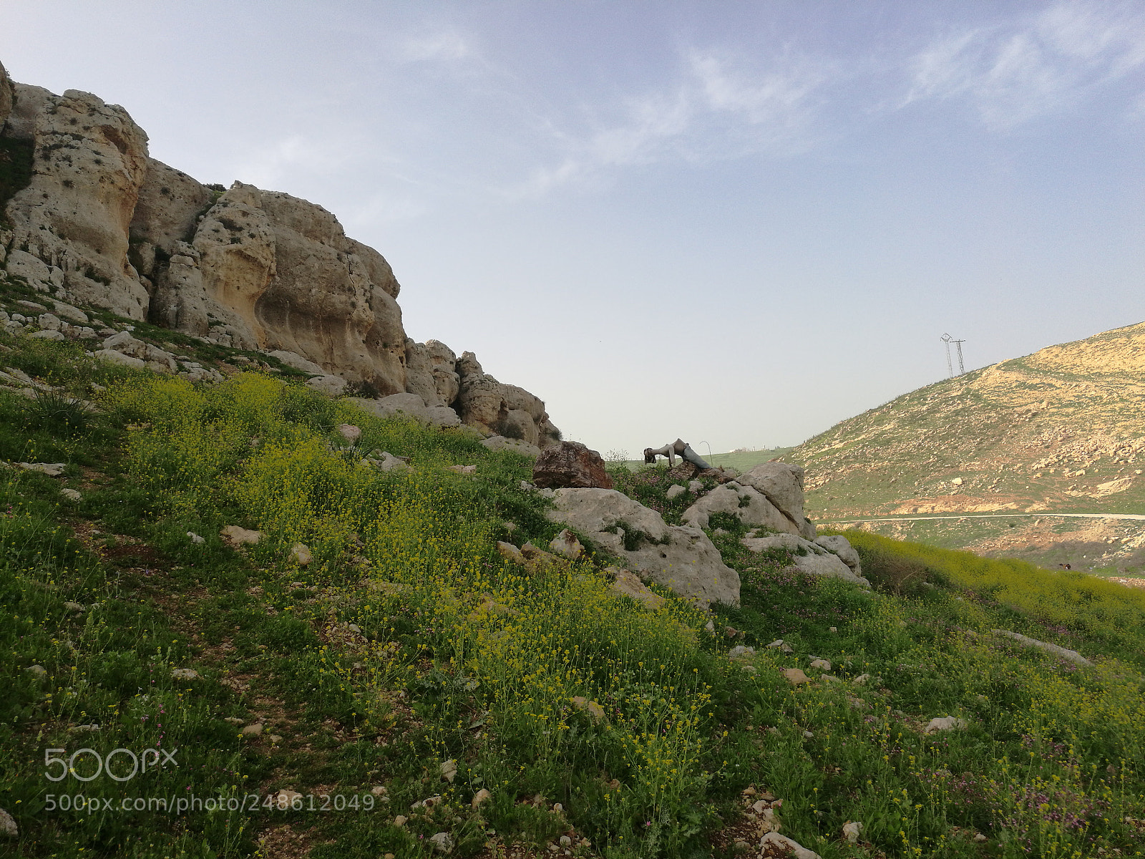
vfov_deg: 51.4
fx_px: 893
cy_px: 430
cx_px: 572
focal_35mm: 27
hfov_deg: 65.3
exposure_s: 1/925
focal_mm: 4.04
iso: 50
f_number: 2
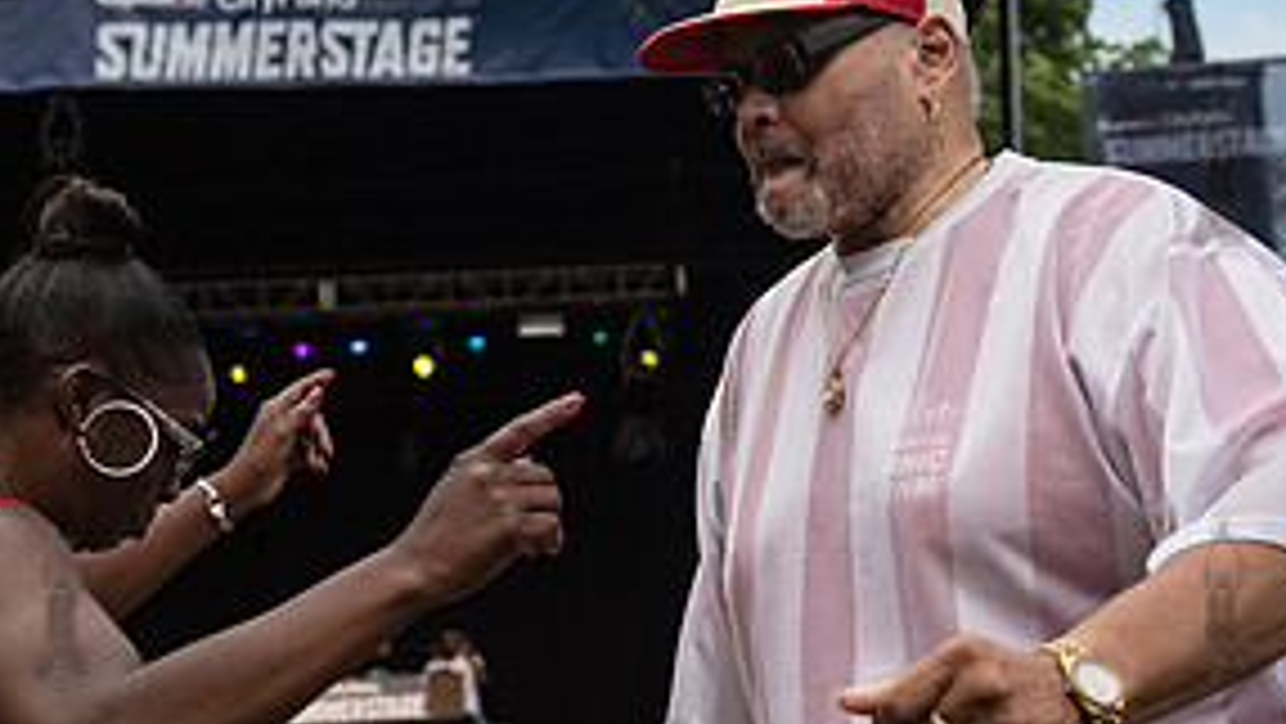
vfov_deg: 17.7
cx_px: 639
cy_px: 380
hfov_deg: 31.0
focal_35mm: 68
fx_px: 2319
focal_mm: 32
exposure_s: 1/1250
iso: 500
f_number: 4
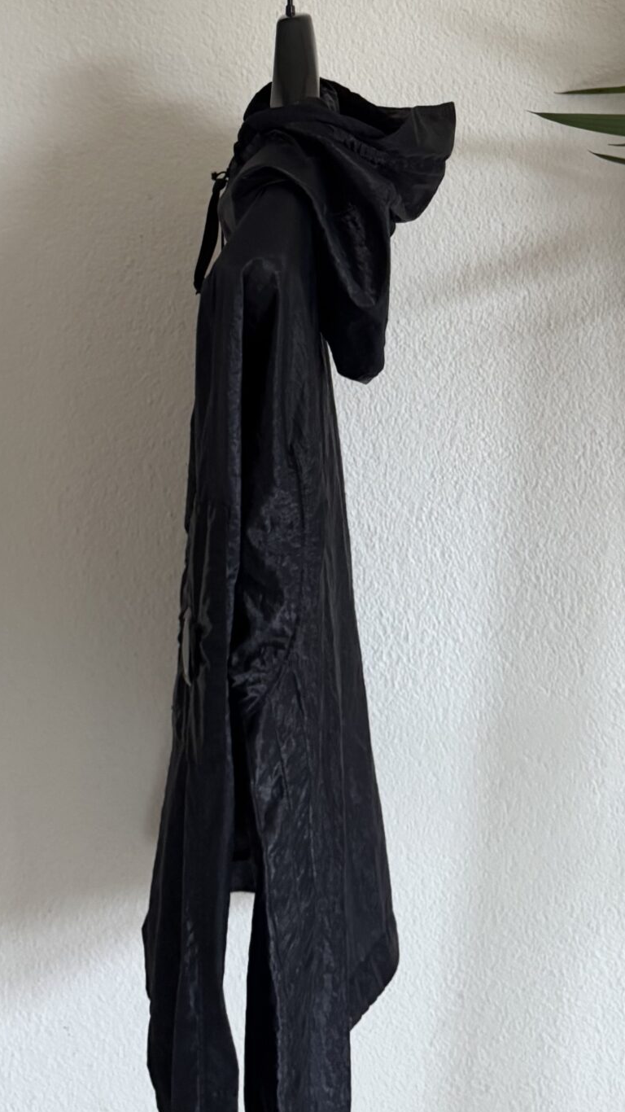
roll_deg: -1.0
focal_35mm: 49
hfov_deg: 24.4
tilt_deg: -3.7
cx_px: 282
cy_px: 140
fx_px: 1444
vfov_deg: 39.5
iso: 640
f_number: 1.78
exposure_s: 1/60
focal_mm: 6.76
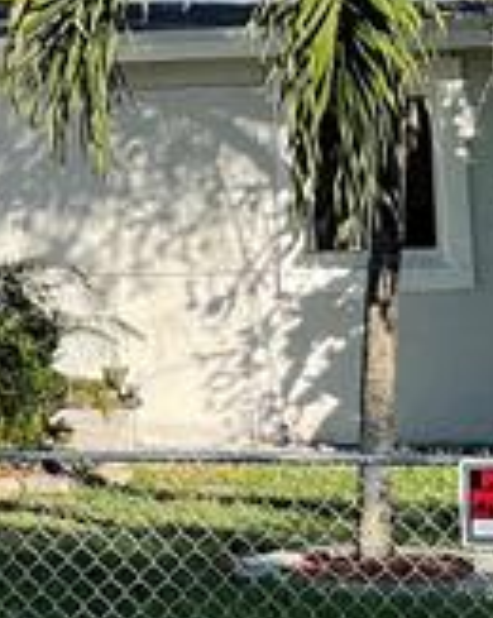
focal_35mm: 139
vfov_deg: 13.8
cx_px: -391
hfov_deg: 10.4
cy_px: 99
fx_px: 2540
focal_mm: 3
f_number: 1.8
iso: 16
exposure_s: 1/1015
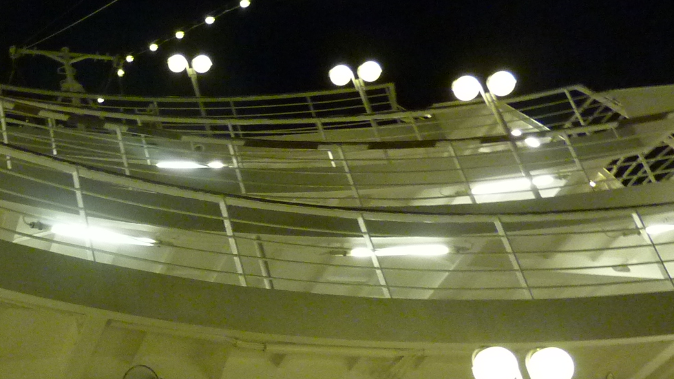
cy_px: 439
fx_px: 1018
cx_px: 43
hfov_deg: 34.2
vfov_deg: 19.9
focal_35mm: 57
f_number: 3.3
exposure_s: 1/13
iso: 400
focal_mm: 4.1
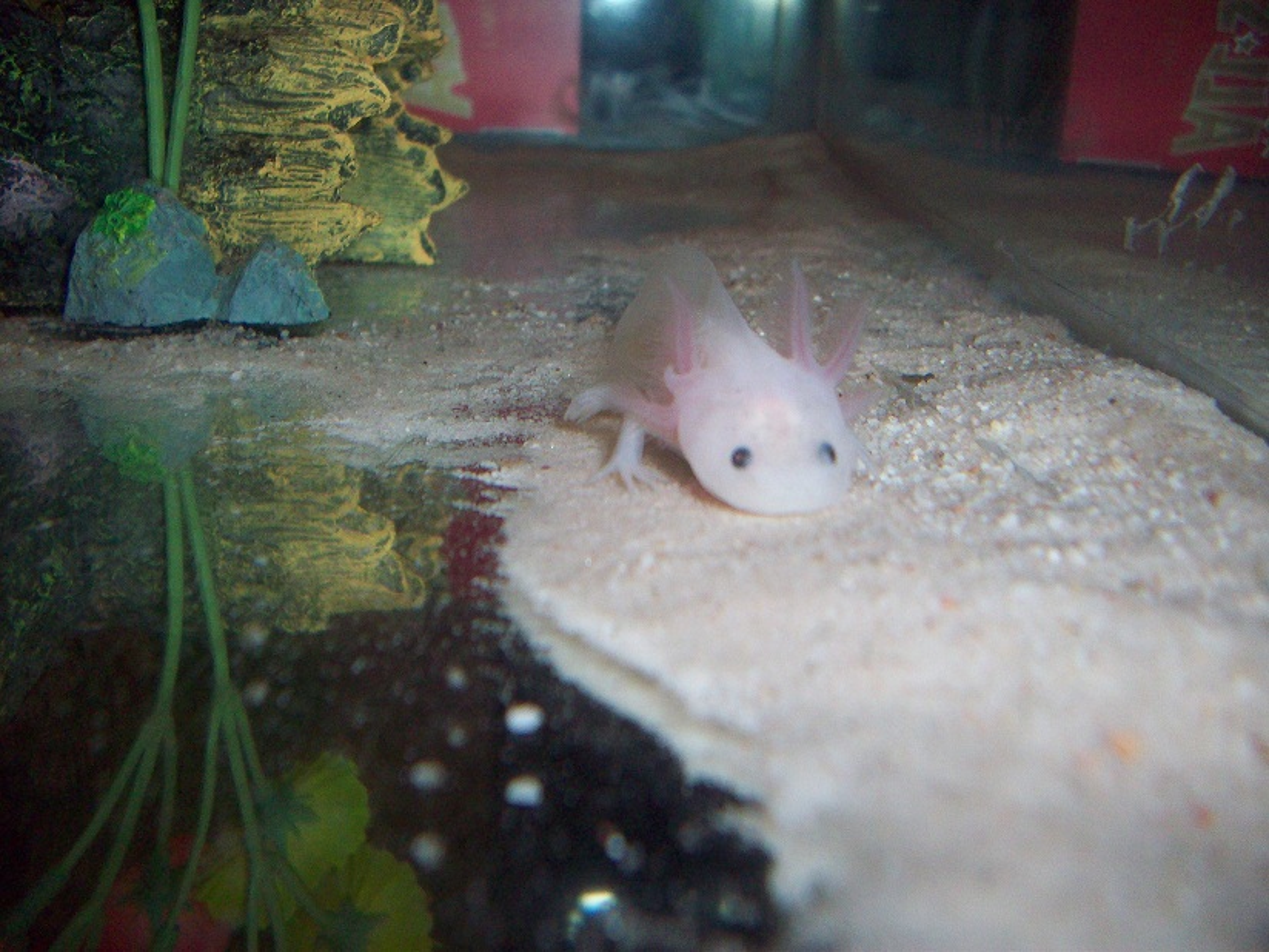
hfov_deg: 50.1
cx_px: 634
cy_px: 476
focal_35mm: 37
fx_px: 1356
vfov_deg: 38.7
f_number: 2.8
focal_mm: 6.2
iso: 160
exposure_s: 1/64
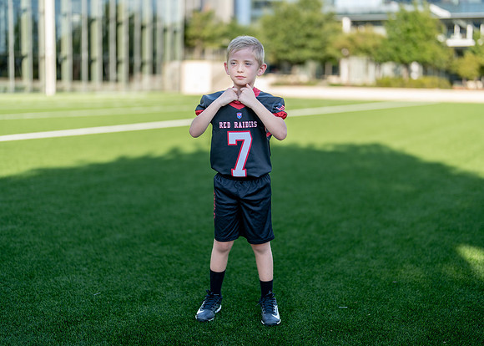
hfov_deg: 37.2
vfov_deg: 27.0
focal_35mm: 52
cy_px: 173
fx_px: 720
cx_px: 242
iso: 100
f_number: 1.2
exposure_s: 1/2000
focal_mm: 50
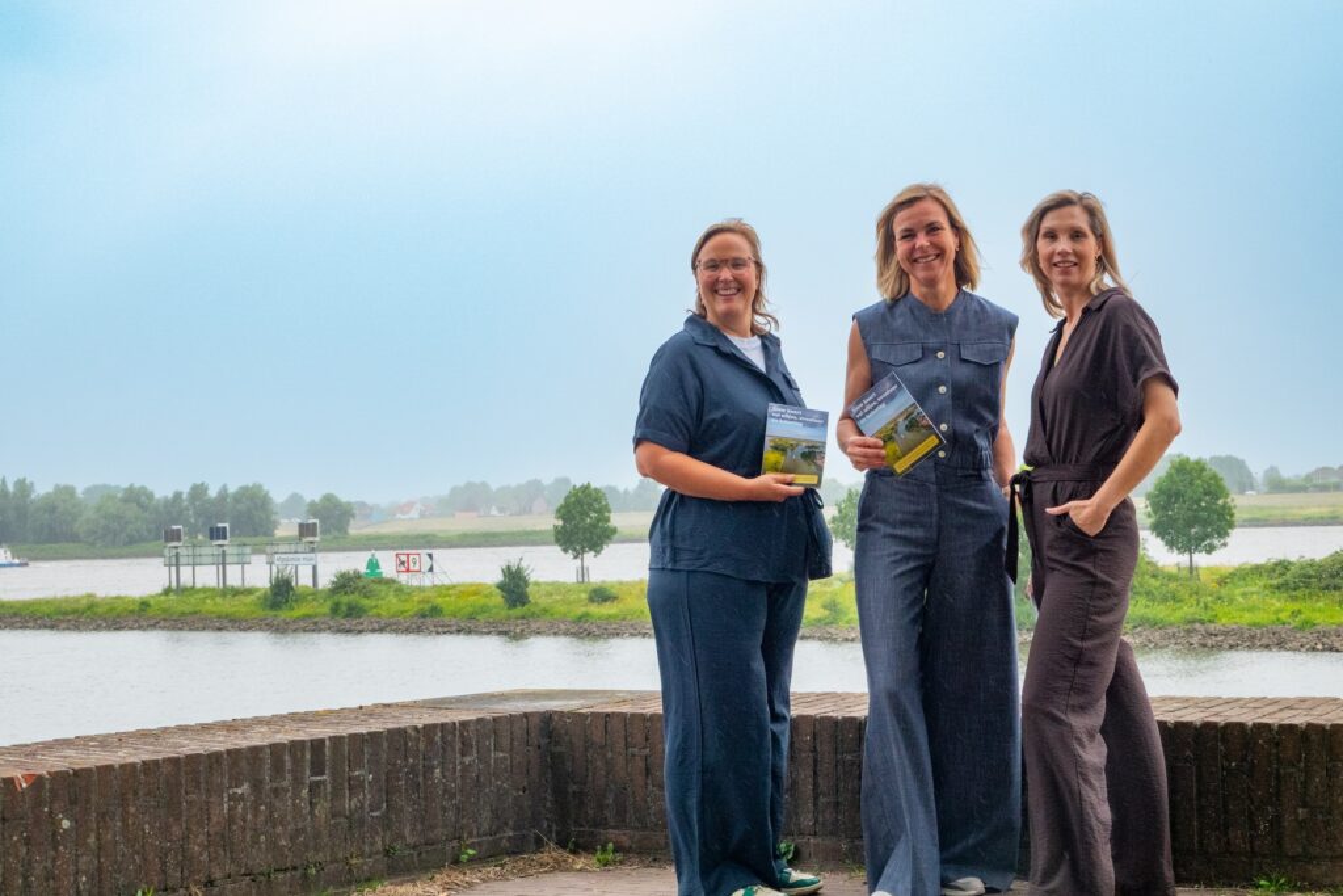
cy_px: 448
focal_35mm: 65
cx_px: 672
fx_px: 2425
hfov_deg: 31.0
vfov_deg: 20.9
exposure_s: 1/250
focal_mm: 23.95
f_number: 6.3
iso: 640
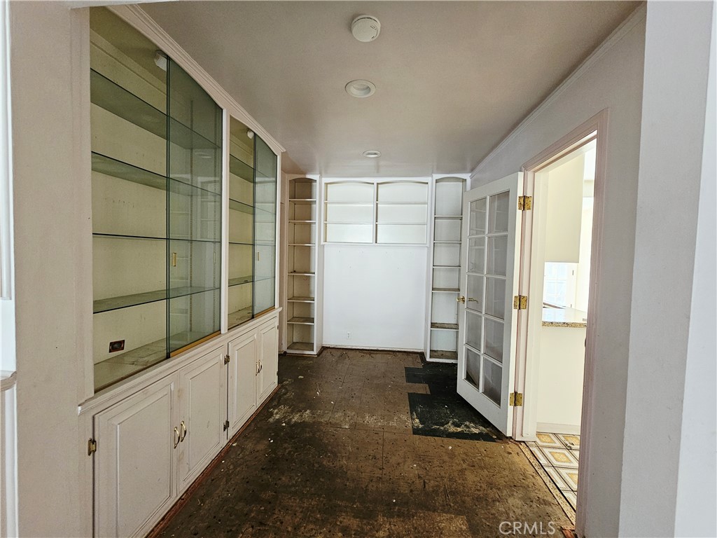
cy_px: 269
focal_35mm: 13
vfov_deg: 89.9
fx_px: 269
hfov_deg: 106.2
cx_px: 358
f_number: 2.2
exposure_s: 1/77.4
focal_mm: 2.2
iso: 320
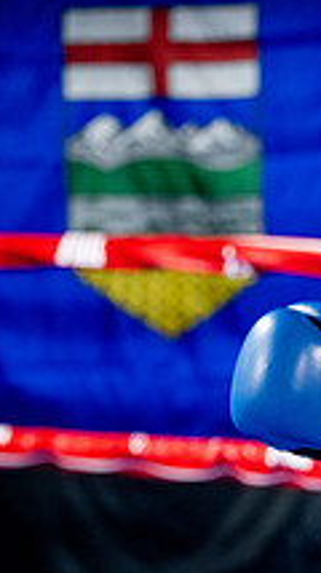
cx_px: 409
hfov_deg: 3.9
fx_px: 4656
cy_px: 478
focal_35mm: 307
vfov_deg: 7.0
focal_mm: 108
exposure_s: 1/800
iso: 4000
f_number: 2
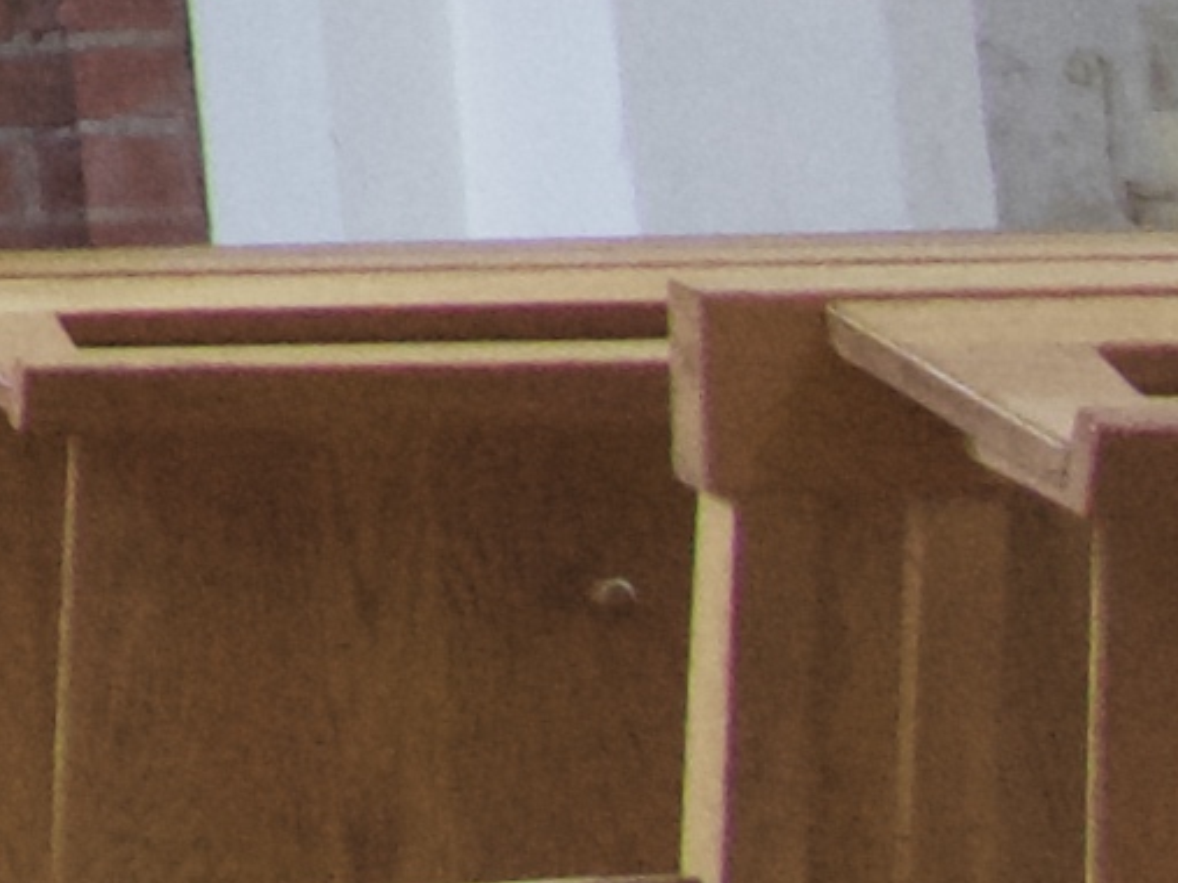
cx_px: -2493
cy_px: -1564
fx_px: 6975
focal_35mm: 205
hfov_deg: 8.1
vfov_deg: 6.7
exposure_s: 1/60
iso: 400
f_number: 2.8
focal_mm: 4.7
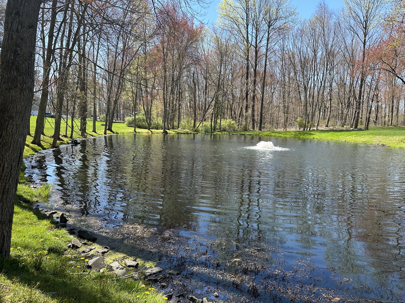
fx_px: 281
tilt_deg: -5.1
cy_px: 152
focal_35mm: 24
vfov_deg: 56.8
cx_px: 202
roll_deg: -1.8
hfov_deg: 71.6
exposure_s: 1/1072
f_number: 1.78
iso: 80
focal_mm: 6.86
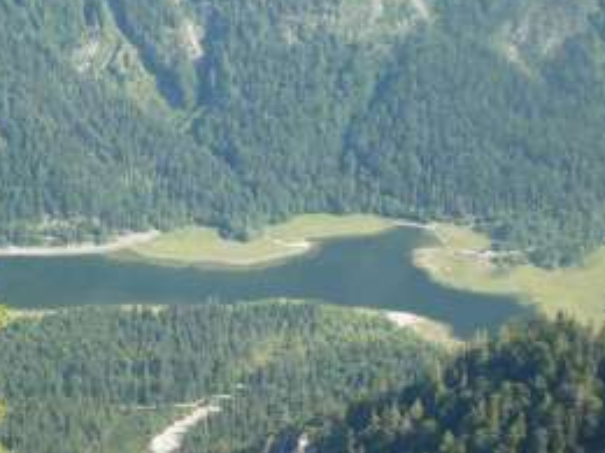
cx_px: 240
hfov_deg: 21.7
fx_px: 1573
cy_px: 283
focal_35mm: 90
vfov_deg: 16.4
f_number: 4.4
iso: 80
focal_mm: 11.7
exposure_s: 1/160
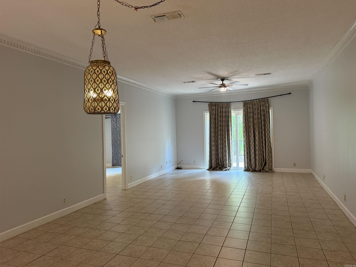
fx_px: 247
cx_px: 178
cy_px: 134
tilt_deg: -1.1
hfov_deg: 71.6
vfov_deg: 56.8
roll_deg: +1.4
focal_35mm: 24
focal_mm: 6.76
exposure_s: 1/60
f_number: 1.78
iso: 250
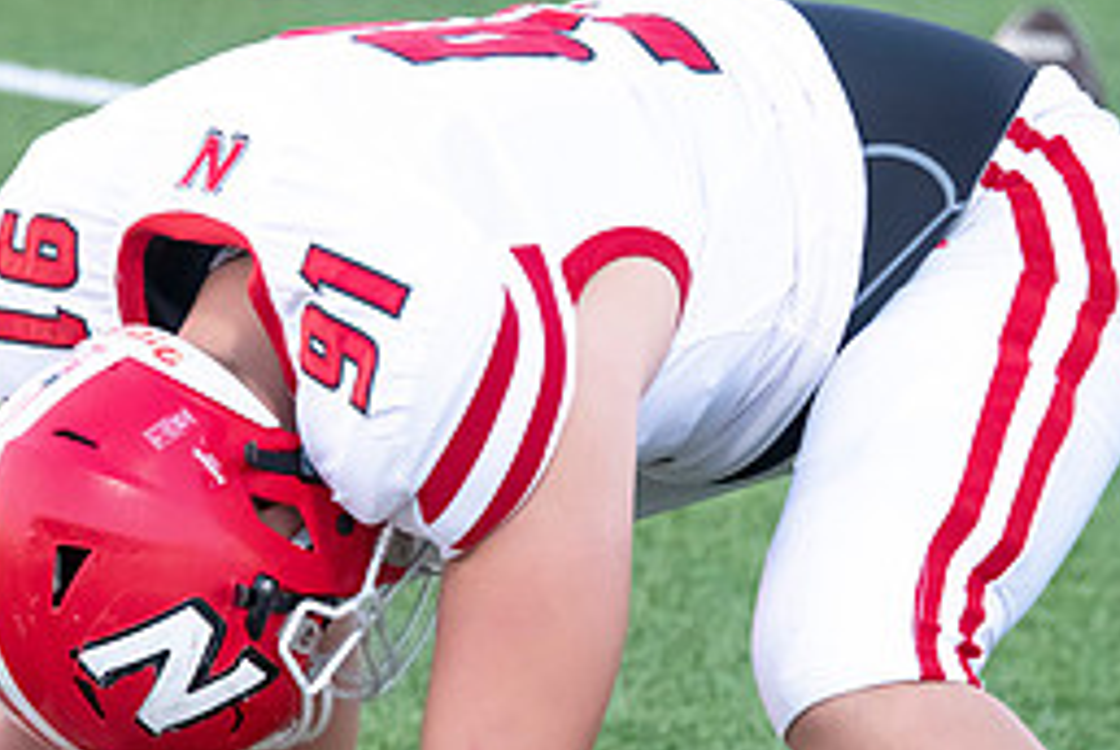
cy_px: 495
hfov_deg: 5.7
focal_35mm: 361
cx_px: 680
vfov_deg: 3.8
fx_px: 11244
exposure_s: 1/800
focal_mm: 160
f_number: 5.6
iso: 4000
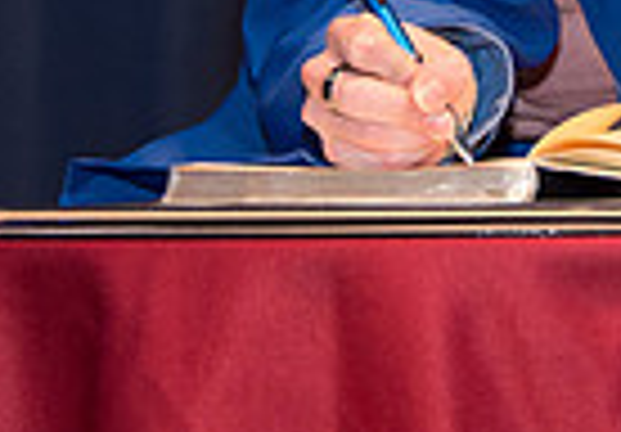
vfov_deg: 3.1
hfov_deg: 4.5
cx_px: 592
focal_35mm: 453
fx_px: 7920
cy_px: -304
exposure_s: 1/80
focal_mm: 90
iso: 2000
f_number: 5.3
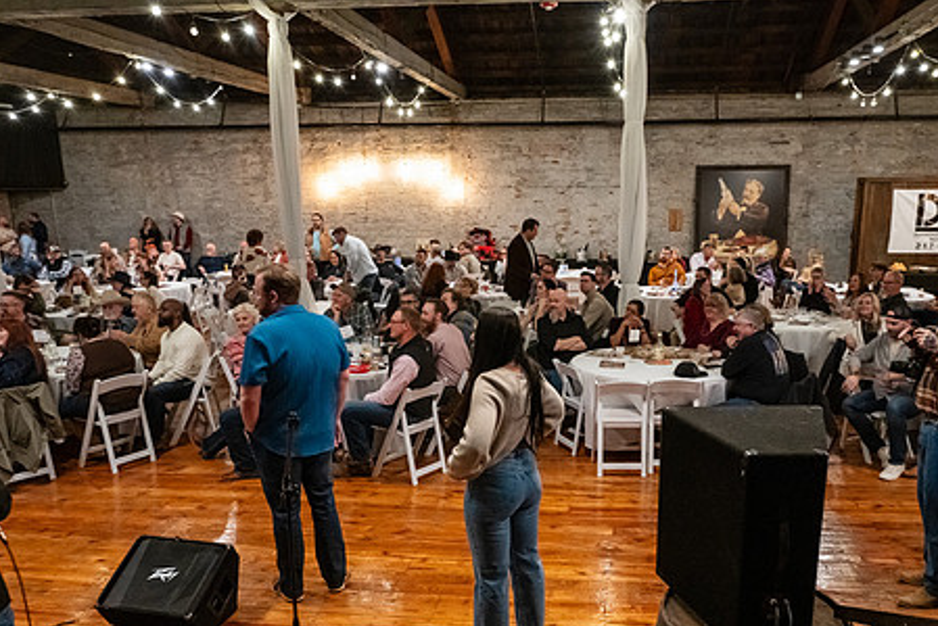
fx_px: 808
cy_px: 402
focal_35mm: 31
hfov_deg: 60.0
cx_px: 533
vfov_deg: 42.0
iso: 6400
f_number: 6.3
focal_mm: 24
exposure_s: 1/40
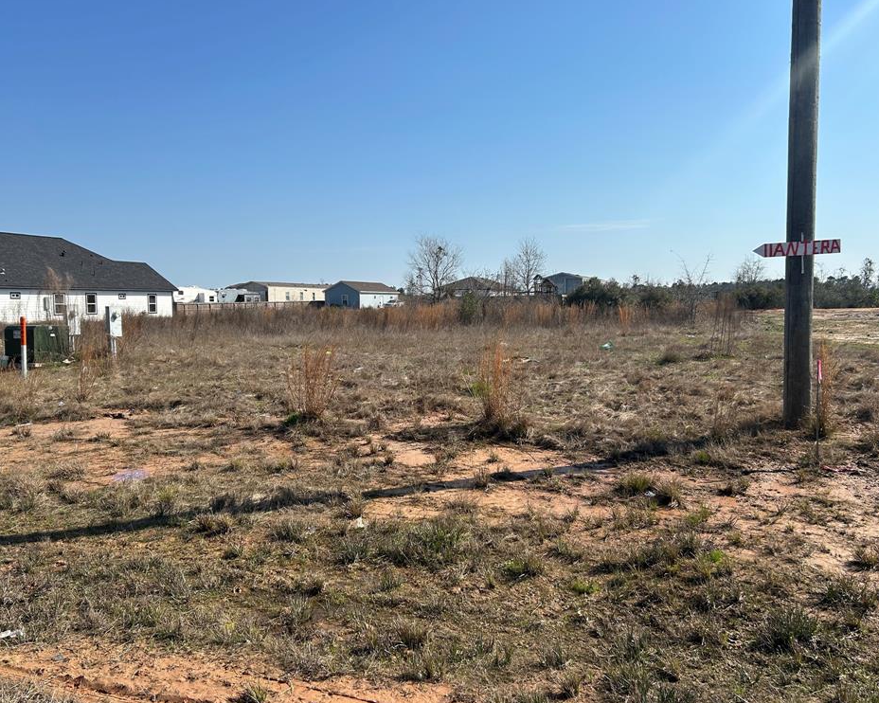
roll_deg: +0.7
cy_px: 345
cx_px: 438
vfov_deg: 51.5
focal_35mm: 28
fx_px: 728
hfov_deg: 62.2
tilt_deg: -4.0
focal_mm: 5.7
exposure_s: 1/5587
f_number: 1.5
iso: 50
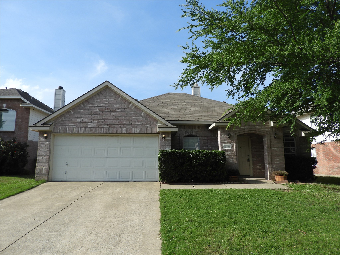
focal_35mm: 24
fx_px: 236
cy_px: 128
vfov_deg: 56.8
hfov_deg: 71.6
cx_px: 170
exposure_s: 1/1000
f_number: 3.3
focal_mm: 4.3
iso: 100
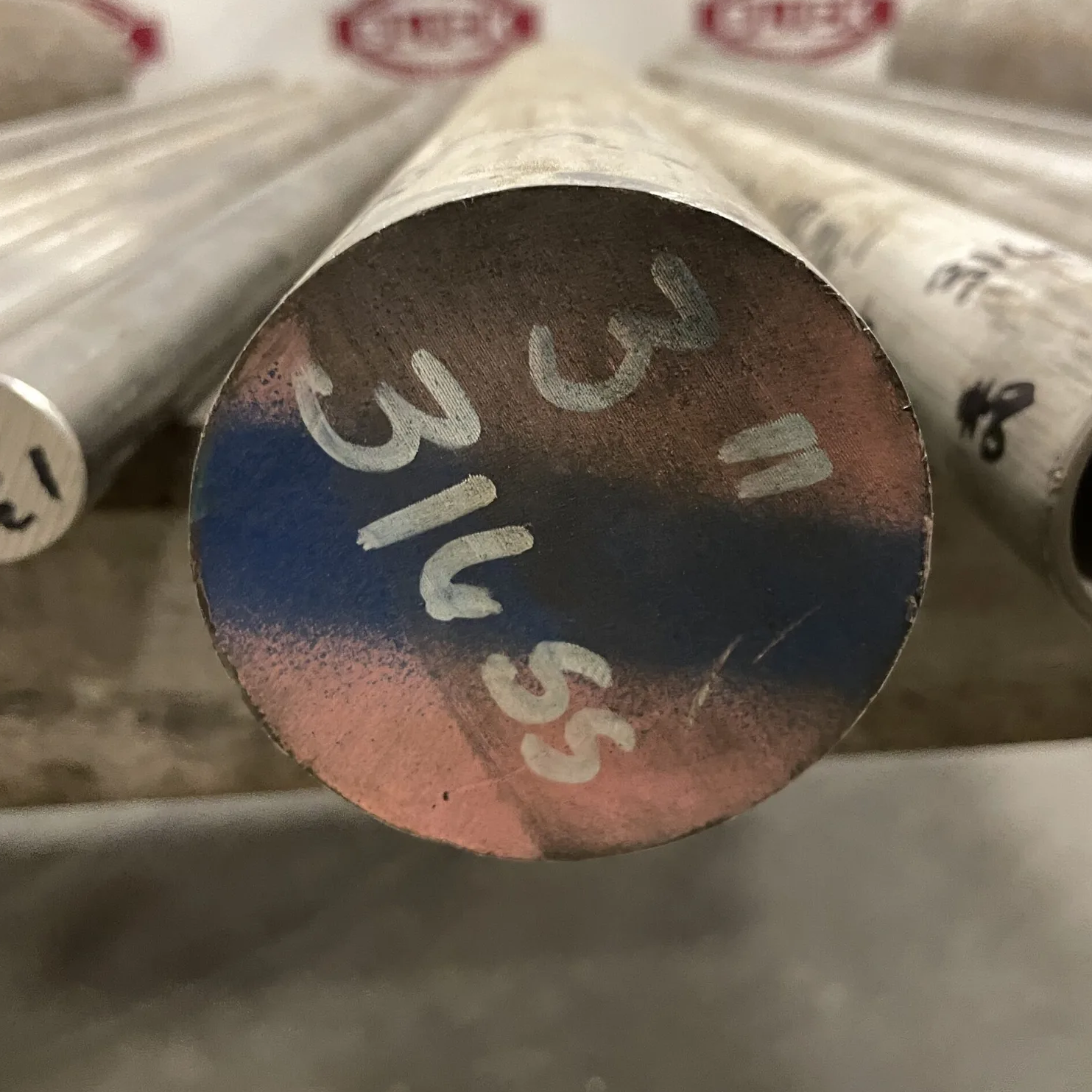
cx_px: 549
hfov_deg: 52.5
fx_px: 1106
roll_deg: +2.8
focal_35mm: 31
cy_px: 445
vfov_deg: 52.2
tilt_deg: -17.4
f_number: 1.6
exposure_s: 1/40
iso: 500
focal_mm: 4.2
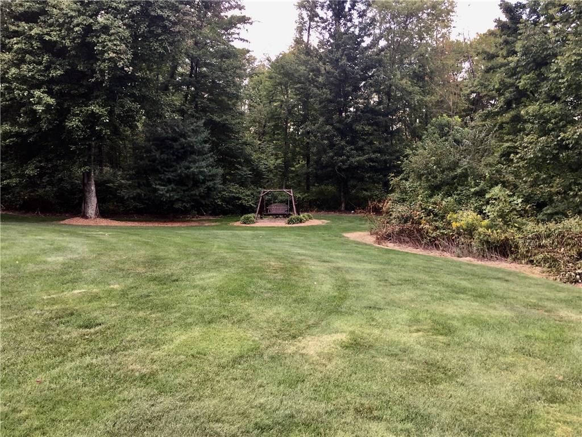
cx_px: 291
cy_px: 218
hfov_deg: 61.7
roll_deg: +0.8
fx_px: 488
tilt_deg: -2.3
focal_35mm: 29
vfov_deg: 48.2
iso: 32
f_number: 2.2
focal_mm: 4.15
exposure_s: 1/40
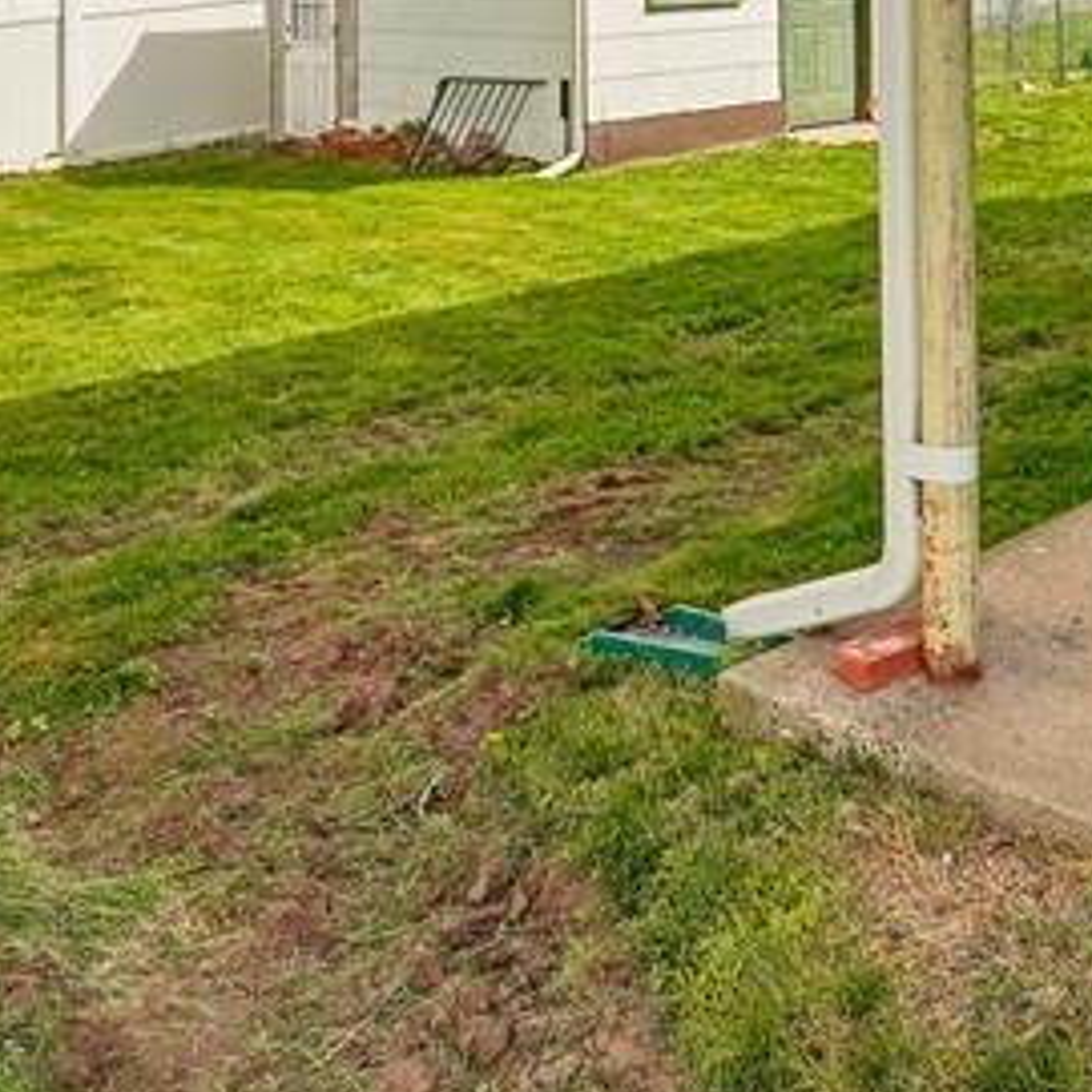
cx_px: 891
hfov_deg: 36.2
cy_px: -89
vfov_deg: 33.2
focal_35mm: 45
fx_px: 1606
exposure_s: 1/800
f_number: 8
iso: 400
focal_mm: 14
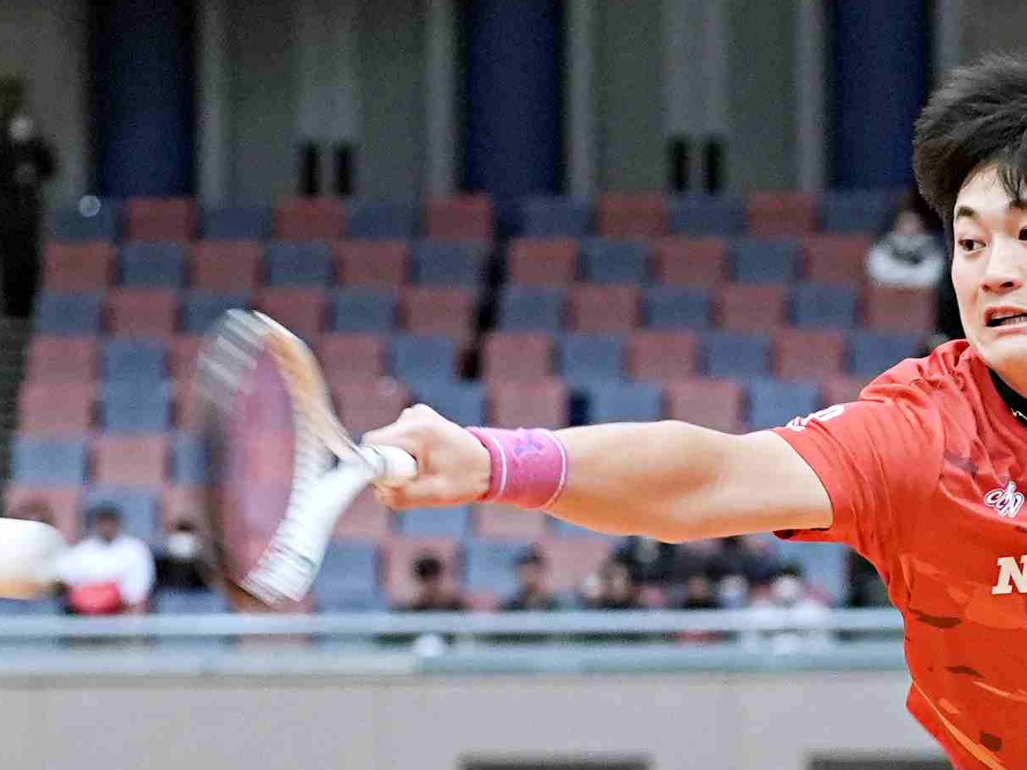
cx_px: 662
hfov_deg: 6.1
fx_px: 9672
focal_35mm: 326
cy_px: 911
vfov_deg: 4.5
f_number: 2.8
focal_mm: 70
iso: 1600
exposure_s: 1/400
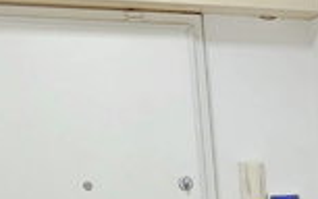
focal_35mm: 96
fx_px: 833
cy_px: 357
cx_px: 498
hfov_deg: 18.7
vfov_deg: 12.5
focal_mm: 2.2
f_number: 2.2
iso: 320
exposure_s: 1/33.3
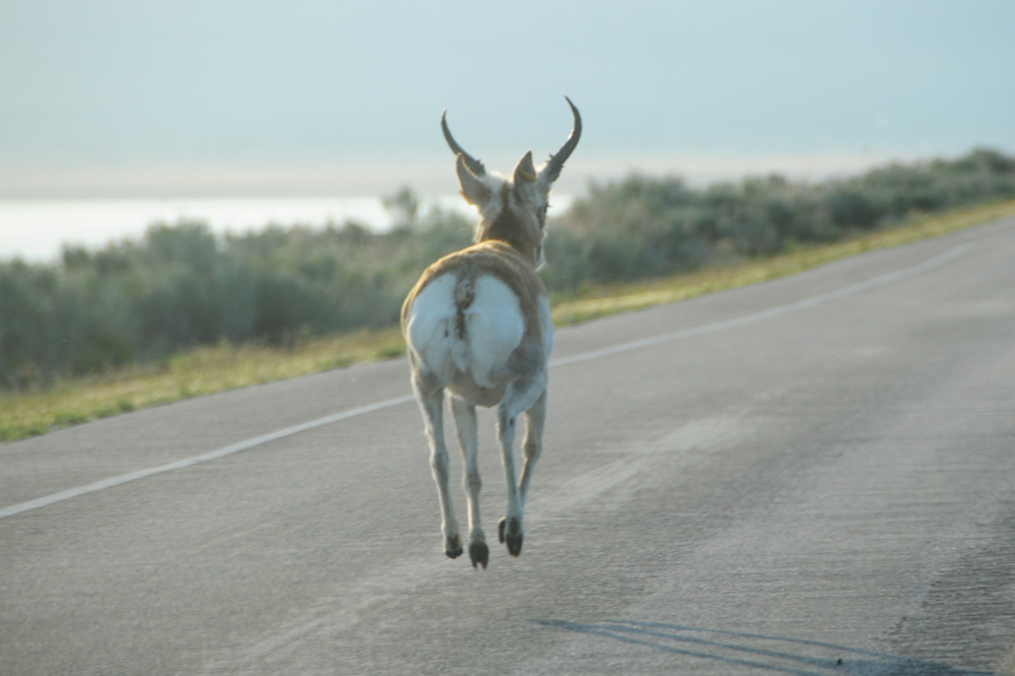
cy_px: 338
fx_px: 8455
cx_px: 508
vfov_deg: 4.6
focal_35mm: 300
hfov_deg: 6.9
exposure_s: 1/400
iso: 320
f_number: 5.6
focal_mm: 200
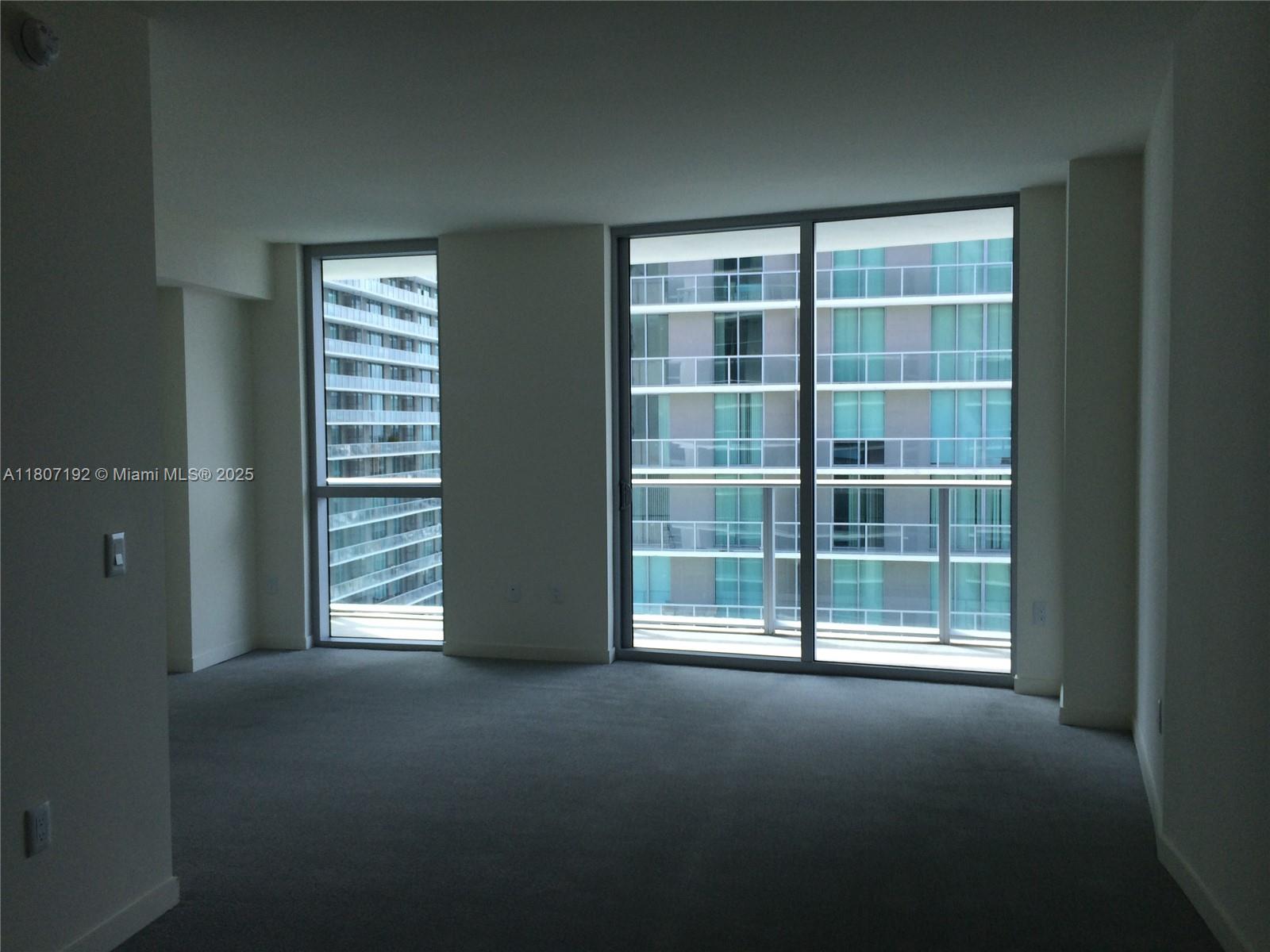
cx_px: 635
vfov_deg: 46.8
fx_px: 1101
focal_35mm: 30
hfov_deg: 60.0
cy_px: 476
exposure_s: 1/291
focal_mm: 4.12
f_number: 2.2
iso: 32
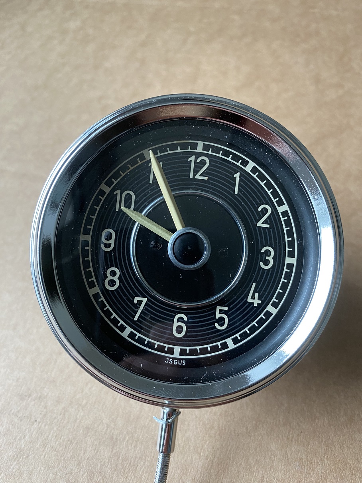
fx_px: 348
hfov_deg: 54.9
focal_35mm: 25
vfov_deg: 69.4
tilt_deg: -57.2
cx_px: 181
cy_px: 242
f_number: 1.8
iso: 160
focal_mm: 4.25
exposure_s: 1/60
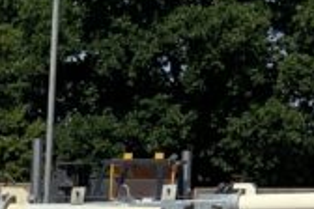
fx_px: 1605
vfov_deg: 7.2
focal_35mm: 184
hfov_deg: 10.6
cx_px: -228
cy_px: 394
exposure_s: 1/3125
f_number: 1.8
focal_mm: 3
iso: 16
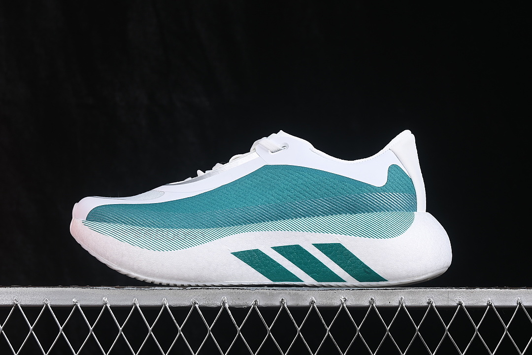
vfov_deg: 18.2
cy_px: 178
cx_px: 266
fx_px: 1108
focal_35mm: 75
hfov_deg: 27.0
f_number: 8
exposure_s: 1/80
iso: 160
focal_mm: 50
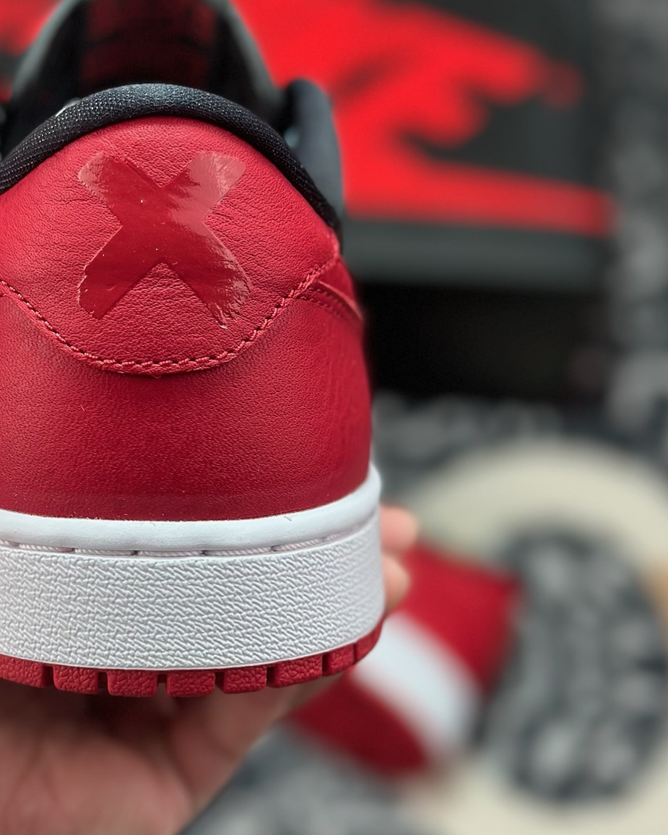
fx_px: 2051
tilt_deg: -57.2
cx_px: 168
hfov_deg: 18.4
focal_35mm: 83
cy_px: 408
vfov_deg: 23.0
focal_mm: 6.86
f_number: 1.78
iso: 80
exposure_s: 1/426
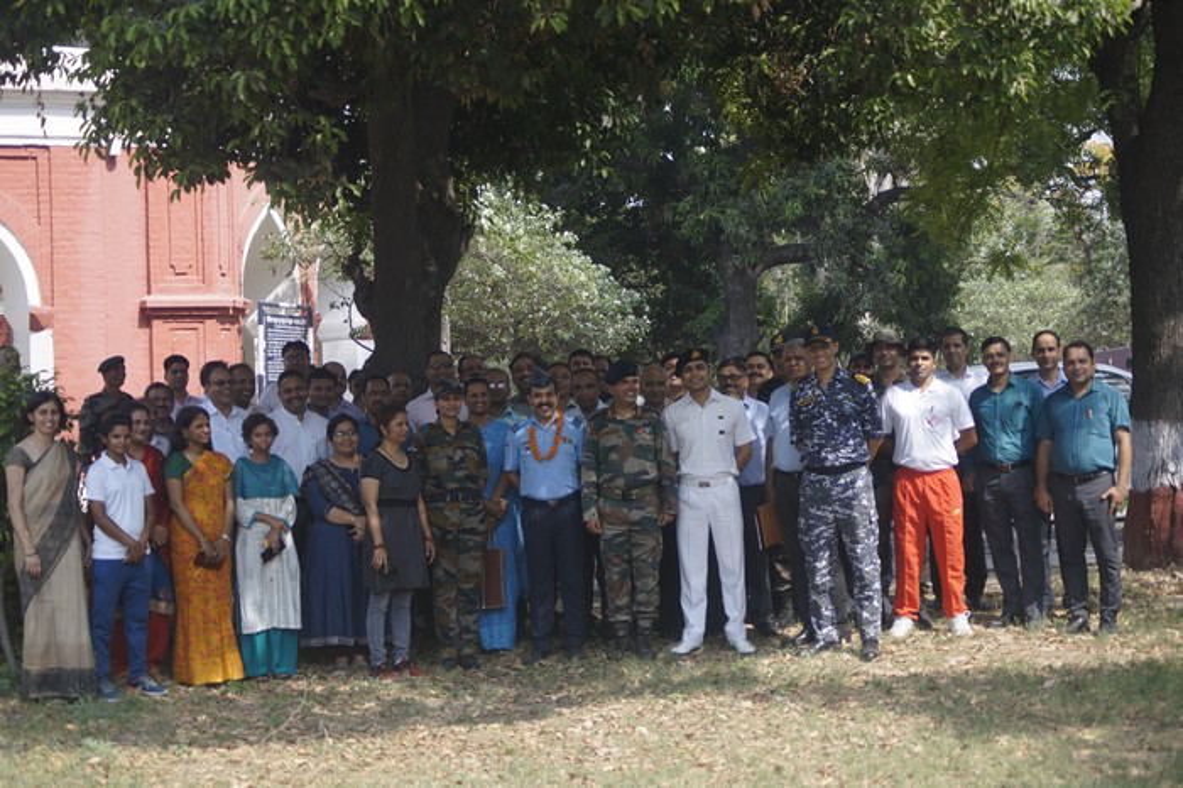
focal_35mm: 82
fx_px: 2710
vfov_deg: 16.5
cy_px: 394
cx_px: 592
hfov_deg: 24.6
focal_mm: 55
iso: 100
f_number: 4.5
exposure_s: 1/250
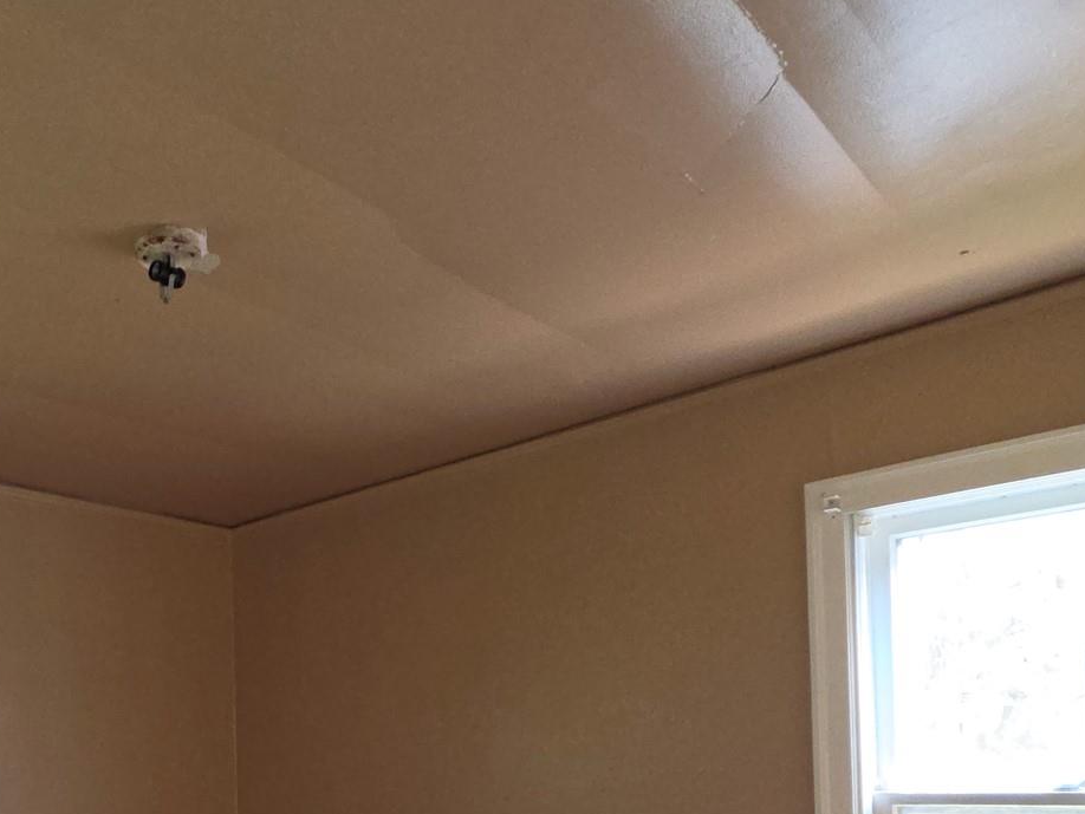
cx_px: 171
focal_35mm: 29
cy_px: 766
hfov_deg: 55.8
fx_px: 909
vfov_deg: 43.2
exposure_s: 1/60
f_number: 2.2
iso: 200
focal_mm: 2.2
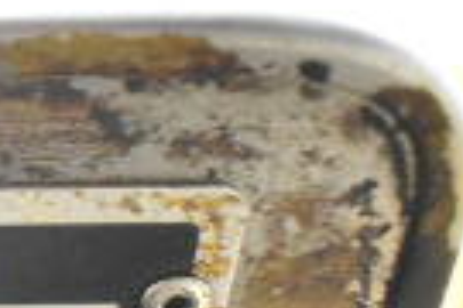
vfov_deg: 10.0
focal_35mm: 136
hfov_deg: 13.0
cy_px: 269
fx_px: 1749
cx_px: -470
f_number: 3.8
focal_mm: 20
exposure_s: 1/30
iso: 4000
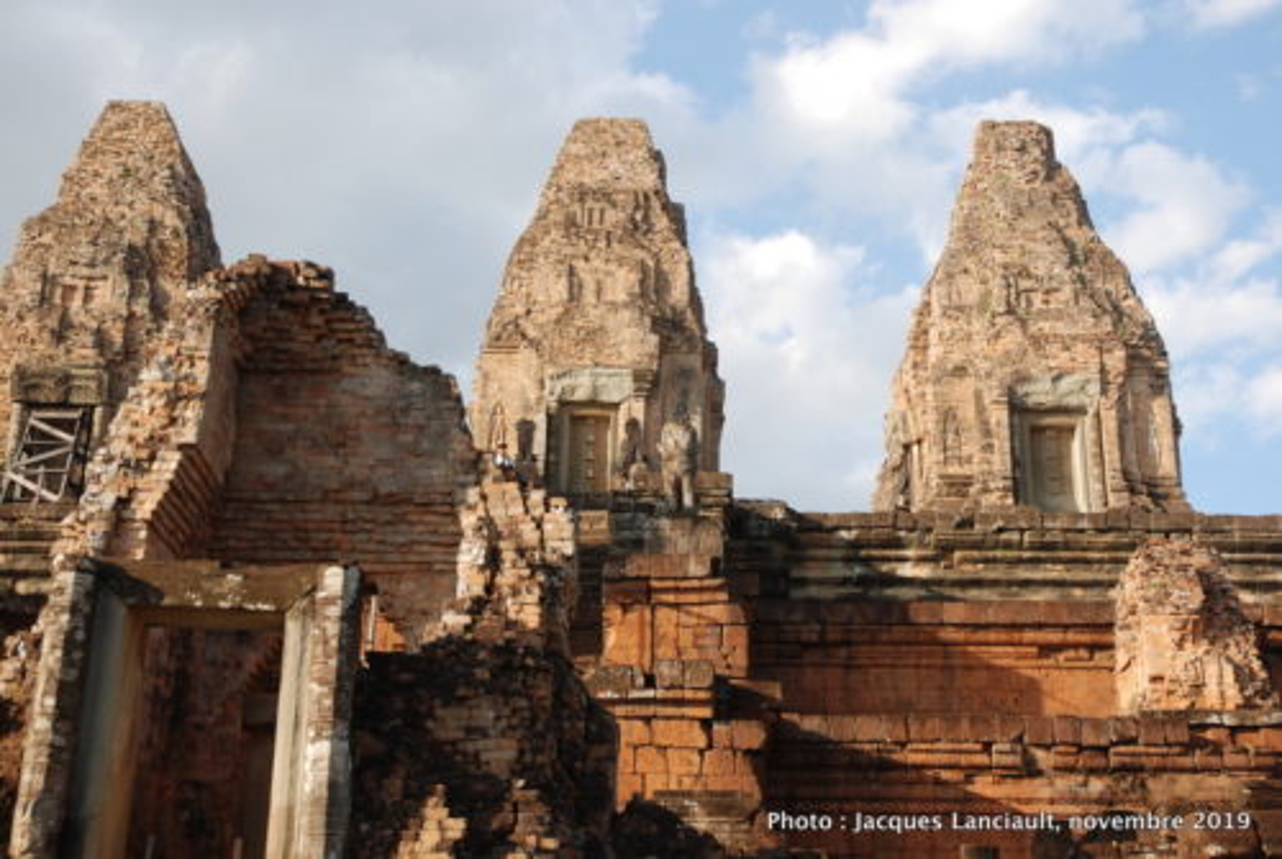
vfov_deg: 29.0
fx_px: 1658
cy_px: 430
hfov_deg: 42.3
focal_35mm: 46
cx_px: 641
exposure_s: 1/160
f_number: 6.3
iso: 100
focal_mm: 31
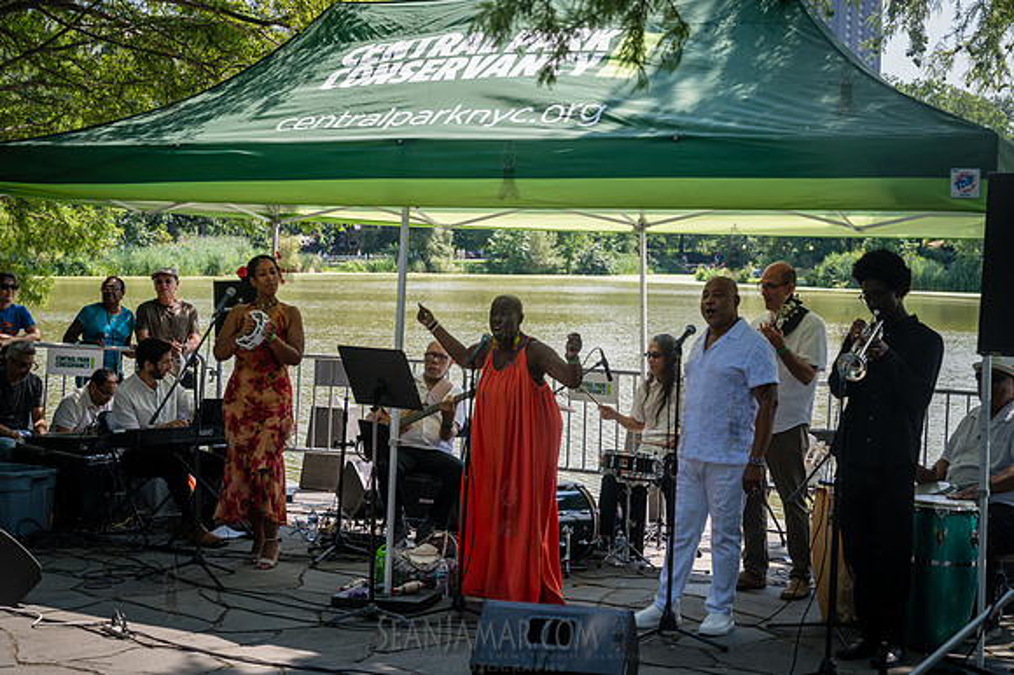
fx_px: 1661
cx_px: 507
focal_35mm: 59
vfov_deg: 23.0
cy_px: 338
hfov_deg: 34.0
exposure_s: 1/1600
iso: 640
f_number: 4.5
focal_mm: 59
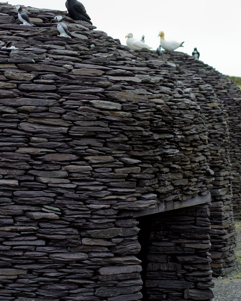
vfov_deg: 16.2
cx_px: 121
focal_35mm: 119
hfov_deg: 13.0
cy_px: 129
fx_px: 1061
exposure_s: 1/640
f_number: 6.3
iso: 800
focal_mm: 70
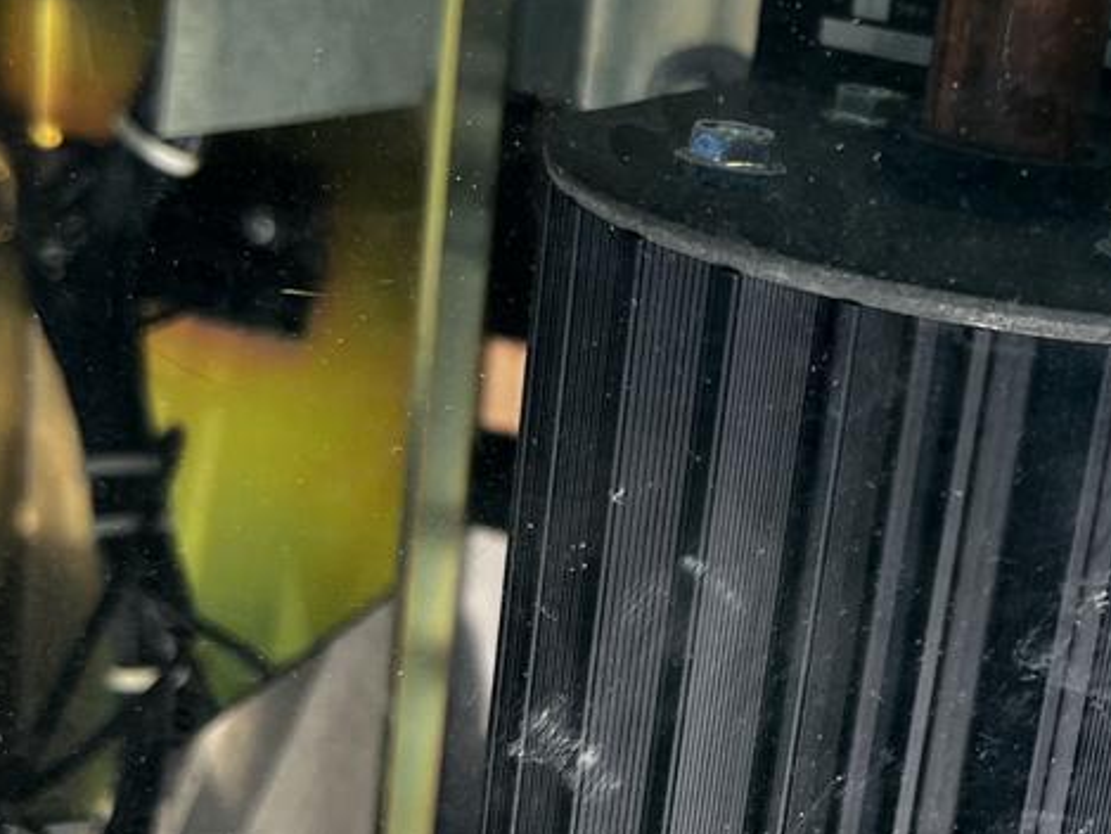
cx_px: 1033
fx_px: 2279
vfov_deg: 20.7
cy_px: 545
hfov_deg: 26.3
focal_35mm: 71
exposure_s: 1/1645
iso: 50
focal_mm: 5.7
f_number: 1.5
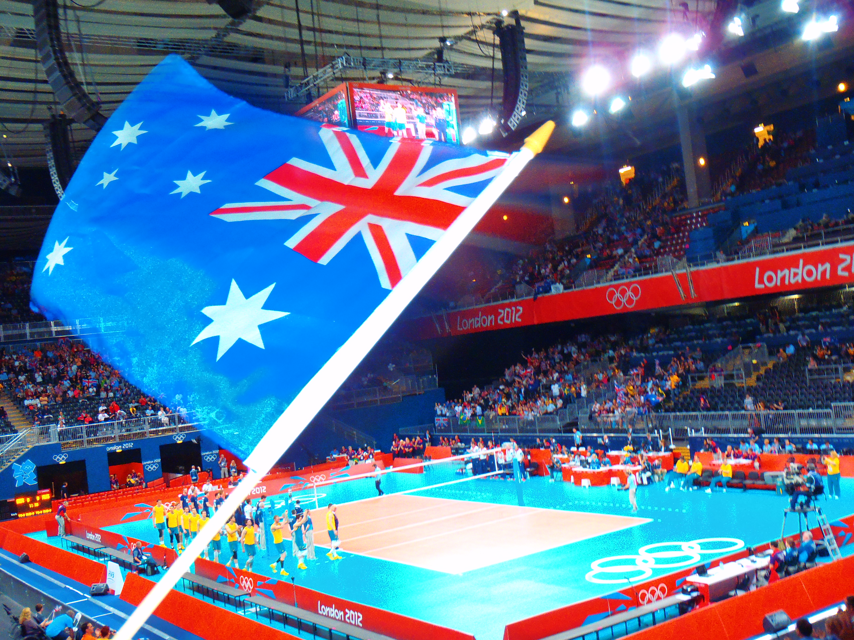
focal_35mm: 40
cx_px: 427
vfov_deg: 36.0
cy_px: 320
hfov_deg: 46.8
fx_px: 987
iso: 320
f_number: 4.7
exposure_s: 1/40
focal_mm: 7.28
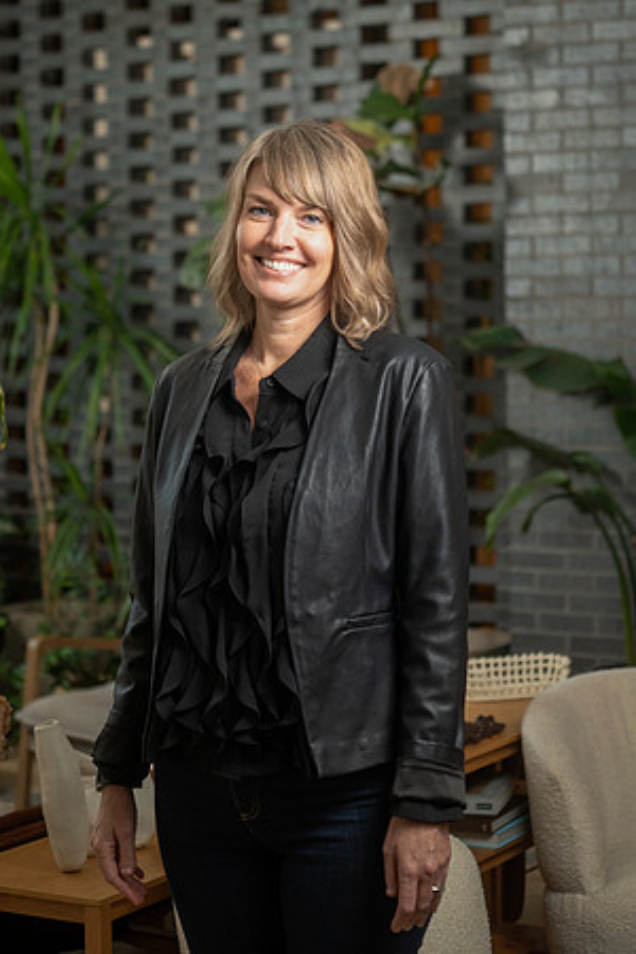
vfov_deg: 27.0
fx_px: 1987
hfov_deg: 18.2
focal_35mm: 75
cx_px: 318
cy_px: 477
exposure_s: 1/200
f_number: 4
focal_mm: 75
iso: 800
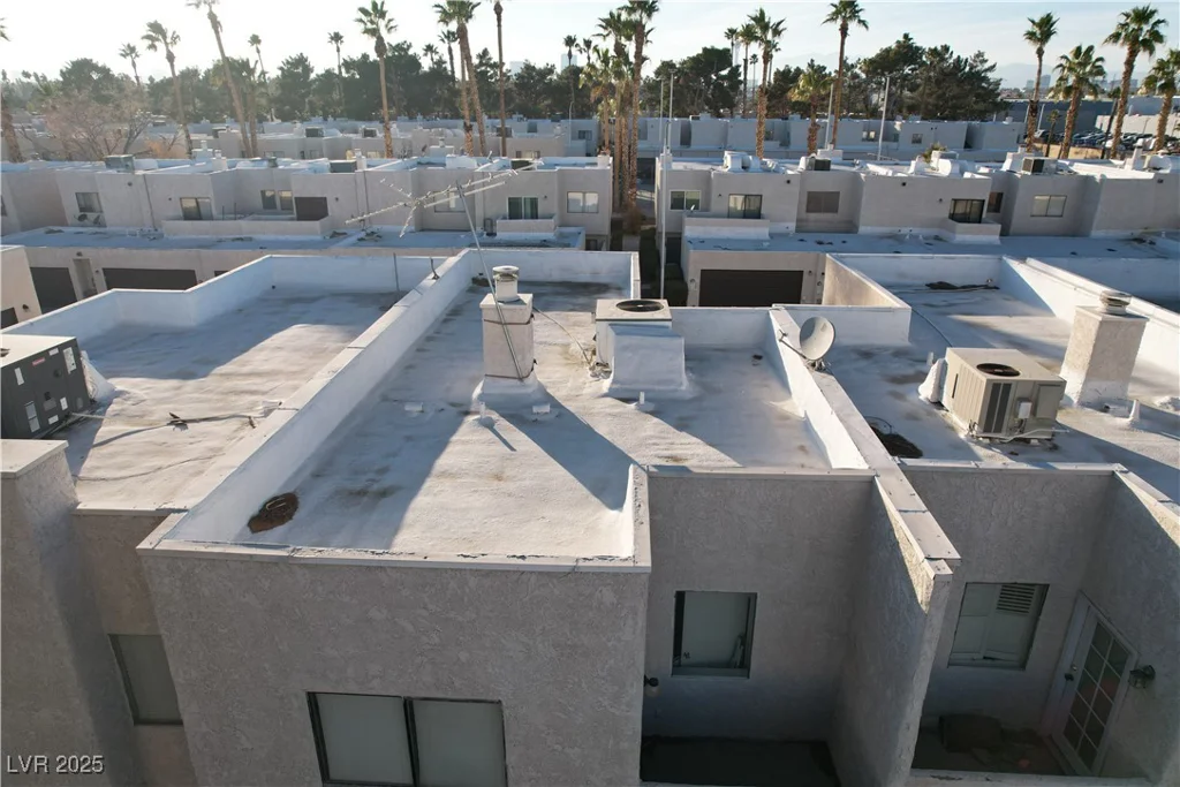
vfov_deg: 57.2
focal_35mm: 22
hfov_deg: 78.6
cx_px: 590
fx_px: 721
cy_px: 394
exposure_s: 1/1600
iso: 200
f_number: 2.8
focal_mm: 8.38
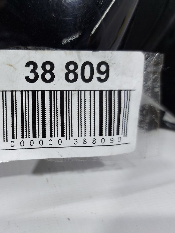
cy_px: 116
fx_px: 223
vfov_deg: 55.4
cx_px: 48
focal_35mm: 33
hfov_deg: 41.9
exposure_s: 1/50
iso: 50
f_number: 1.8
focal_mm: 5.23
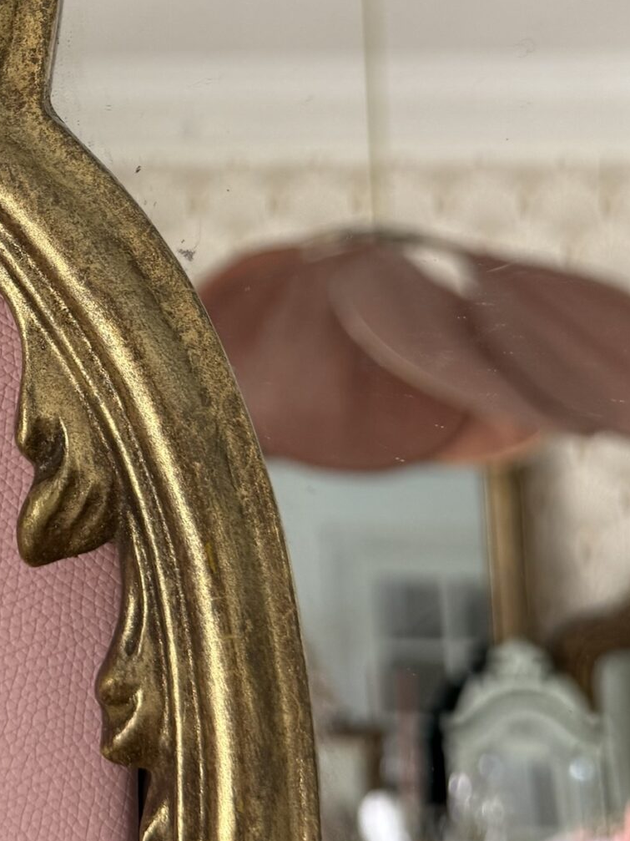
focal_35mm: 61
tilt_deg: +1.7
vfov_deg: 31.0
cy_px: 185
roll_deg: -1.3
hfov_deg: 22.7
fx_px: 1481
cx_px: -61
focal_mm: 6.76
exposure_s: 1/121
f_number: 1.78
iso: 160
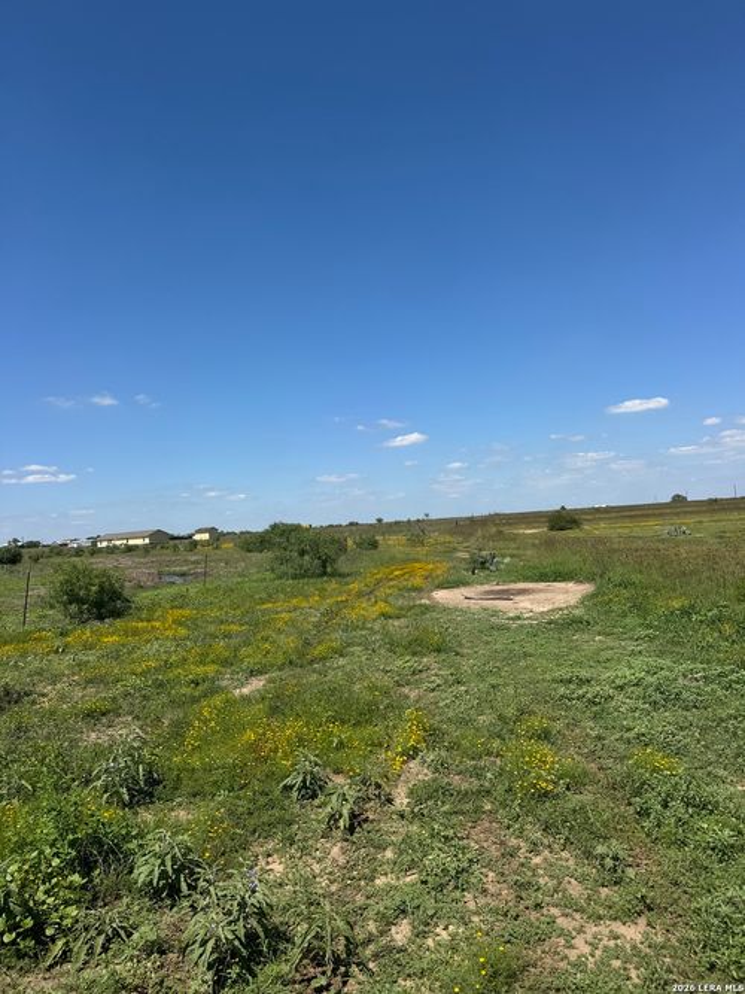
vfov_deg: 71.6
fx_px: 689
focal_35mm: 24
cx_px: 372
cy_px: 497
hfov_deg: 56.8
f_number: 1.78
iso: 80
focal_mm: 6.76
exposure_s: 1/6410
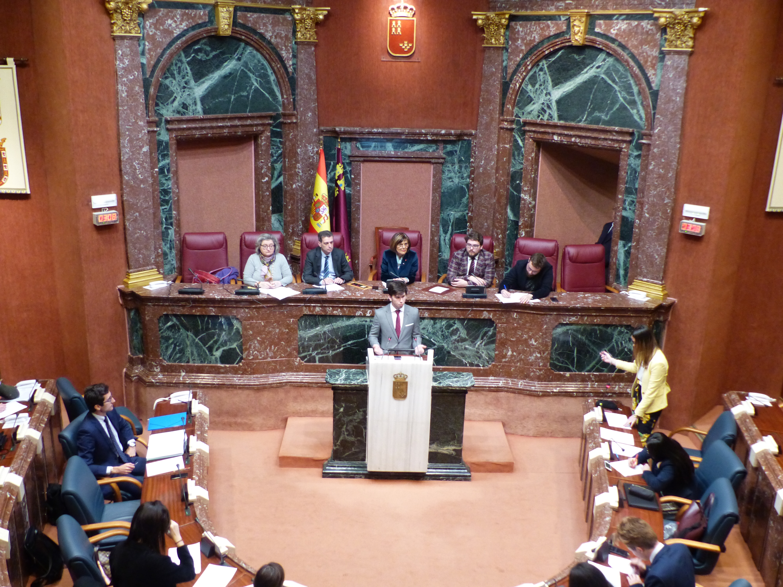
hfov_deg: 54.0
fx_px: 769
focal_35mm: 34
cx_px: 392
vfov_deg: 41.8
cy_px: 294
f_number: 2.8
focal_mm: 6
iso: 400
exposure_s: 1/20
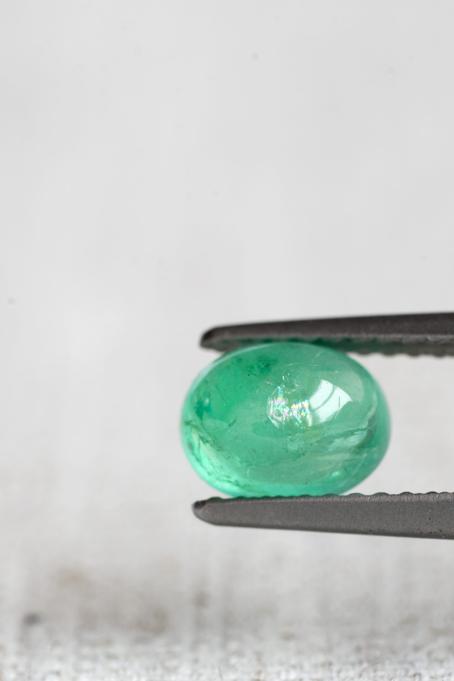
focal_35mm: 160
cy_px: 442
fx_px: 3026
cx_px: 283
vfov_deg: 12.8
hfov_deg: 8.6
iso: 100
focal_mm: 90
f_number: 7.1
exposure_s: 1/8
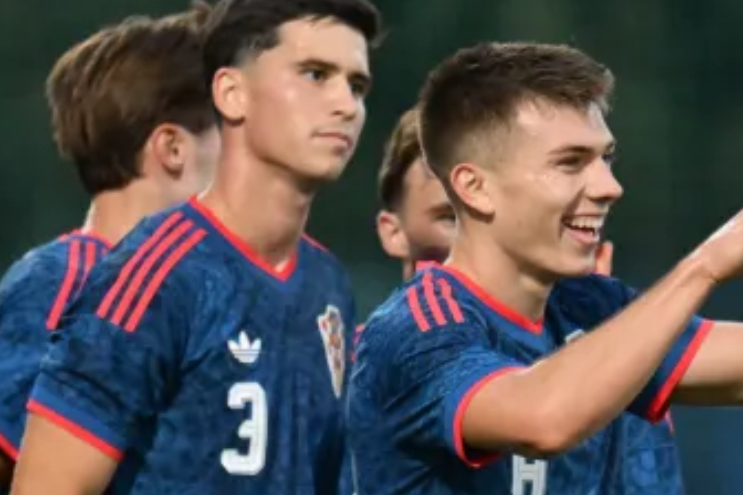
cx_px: 436
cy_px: 278
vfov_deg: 1.1
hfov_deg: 1.6
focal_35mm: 1285
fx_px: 26519
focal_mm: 600
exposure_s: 1/800
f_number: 6.3
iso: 6400
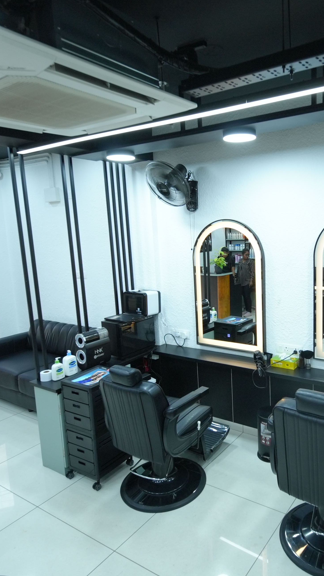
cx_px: 238
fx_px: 367
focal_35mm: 24
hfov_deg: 46.2
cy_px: 286
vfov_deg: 76.3
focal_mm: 14
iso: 1250
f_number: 4
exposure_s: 1/250
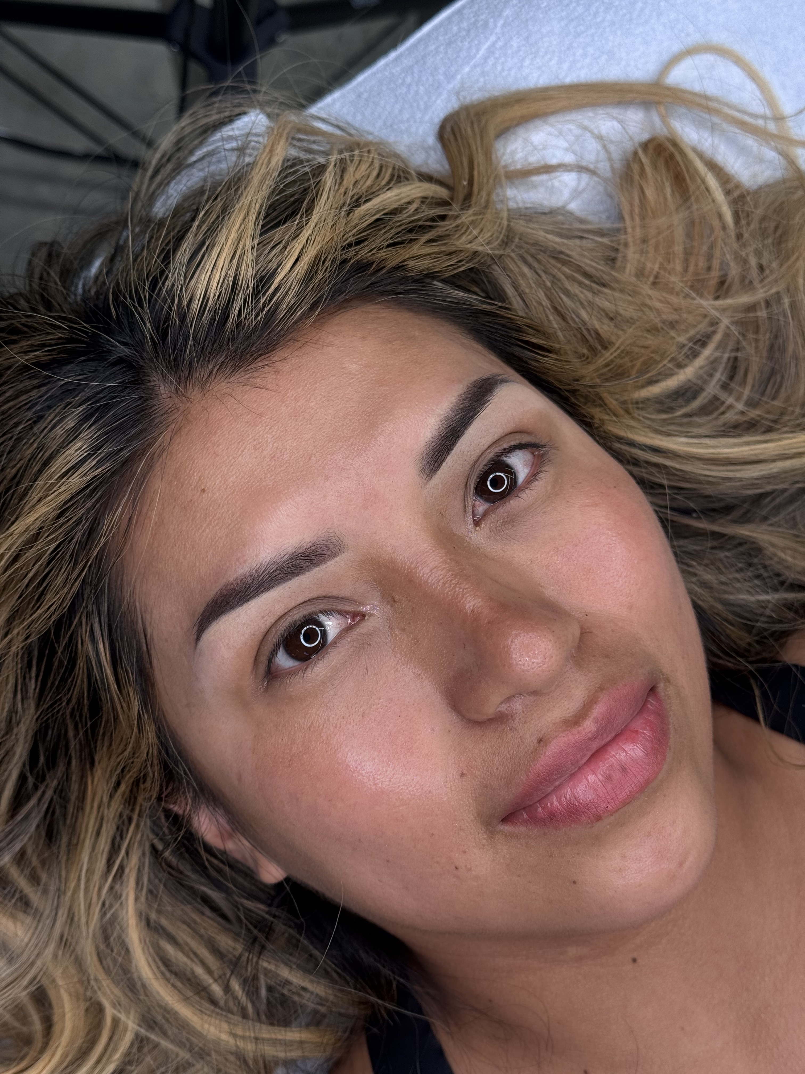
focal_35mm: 48
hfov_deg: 30.3
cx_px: 402
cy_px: 537
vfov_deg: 39.7
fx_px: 1488
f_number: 1.78
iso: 64
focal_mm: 6.76
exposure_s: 1/285
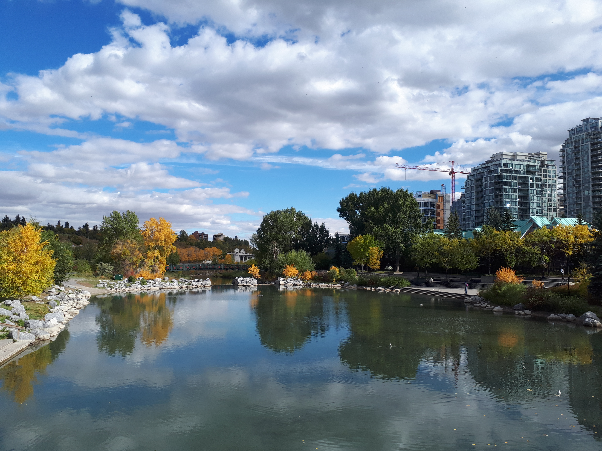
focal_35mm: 27
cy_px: 226
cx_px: 301
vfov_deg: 51.4
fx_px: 470
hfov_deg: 65.3
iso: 40
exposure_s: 1/1364
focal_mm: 3.6
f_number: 1.9
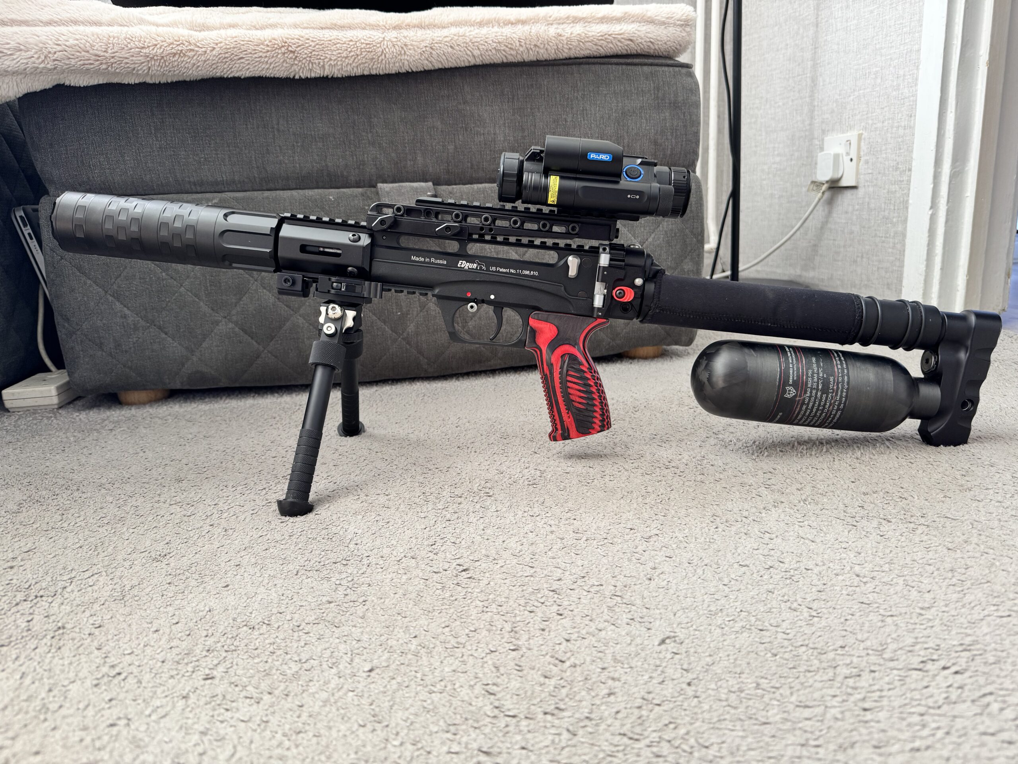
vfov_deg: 56.8
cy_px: 382
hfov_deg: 71.6
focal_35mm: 24
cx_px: 509
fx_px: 706
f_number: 1.78
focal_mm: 6.76
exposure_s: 1/105
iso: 200
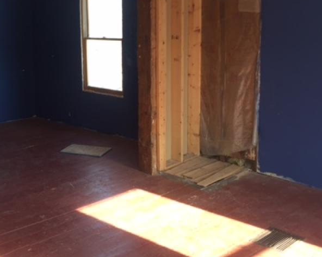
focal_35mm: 49
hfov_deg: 37.4
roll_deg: -0.3
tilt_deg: -7.2
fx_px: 467
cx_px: 91
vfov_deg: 30.5
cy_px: 80
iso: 32
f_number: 2.2
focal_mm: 4.15
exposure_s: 1/60
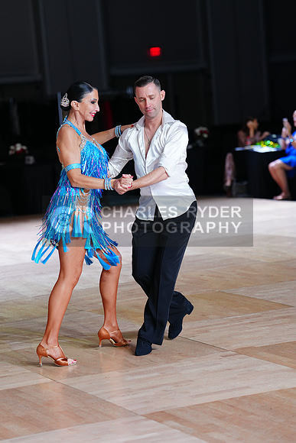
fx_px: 1393
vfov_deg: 18.1
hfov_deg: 12.1
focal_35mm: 113
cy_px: 222
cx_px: 148
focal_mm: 113
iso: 1250
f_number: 2.8
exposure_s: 1/640
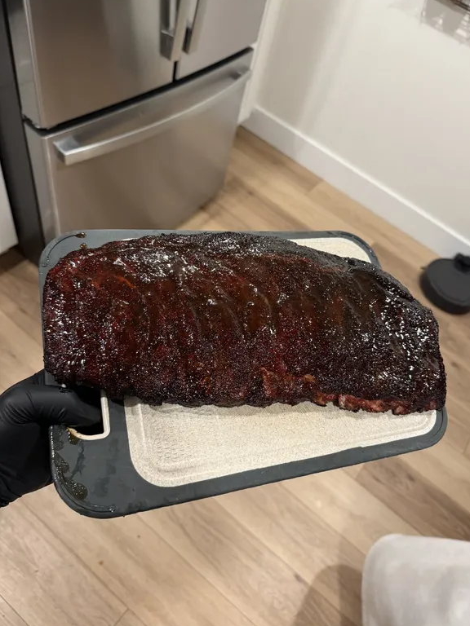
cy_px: 316
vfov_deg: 69.4
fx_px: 453
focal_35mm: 25
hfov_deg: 54.9
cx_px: 244
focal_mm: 6.76
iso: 250
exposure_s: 1/60
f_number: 1.78
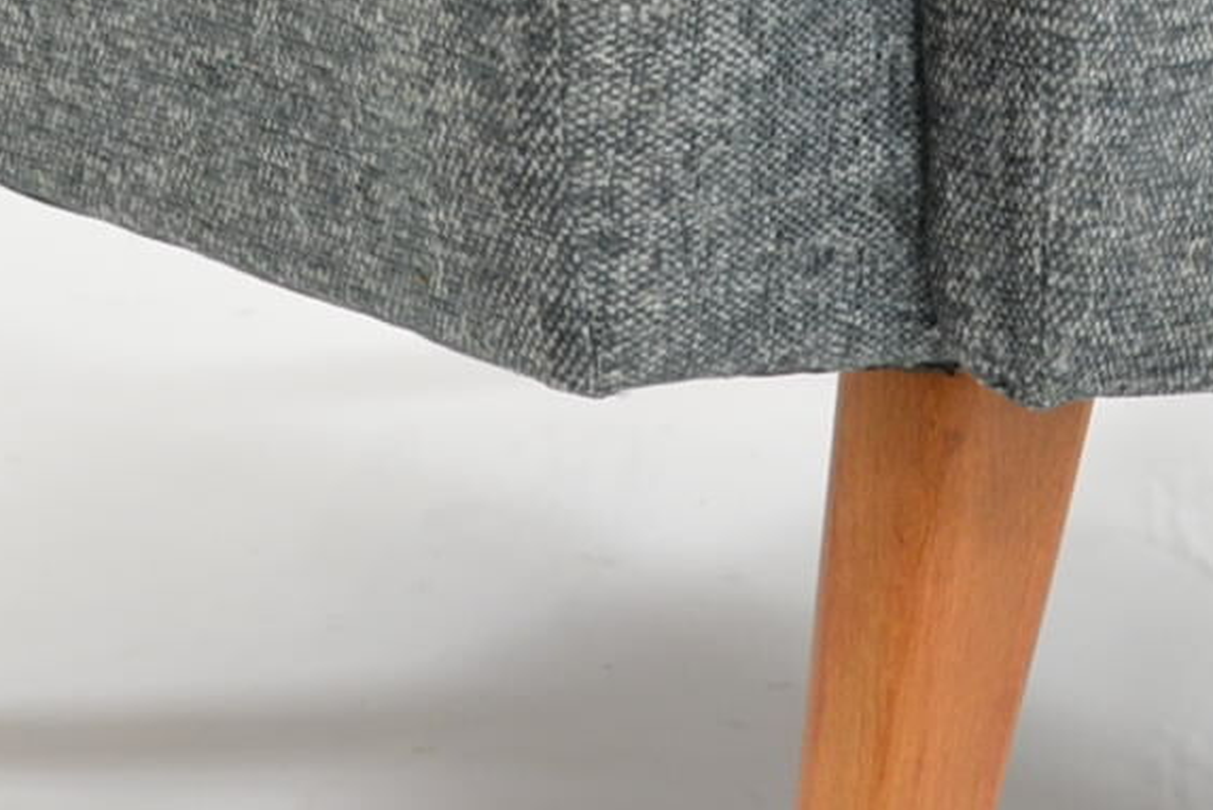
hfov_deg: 10.0
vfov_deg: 6.6
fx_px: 6877
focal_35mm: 204
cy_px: -509
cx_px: 1022
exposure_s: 1/60
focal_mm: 26
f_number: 5.6
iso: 400
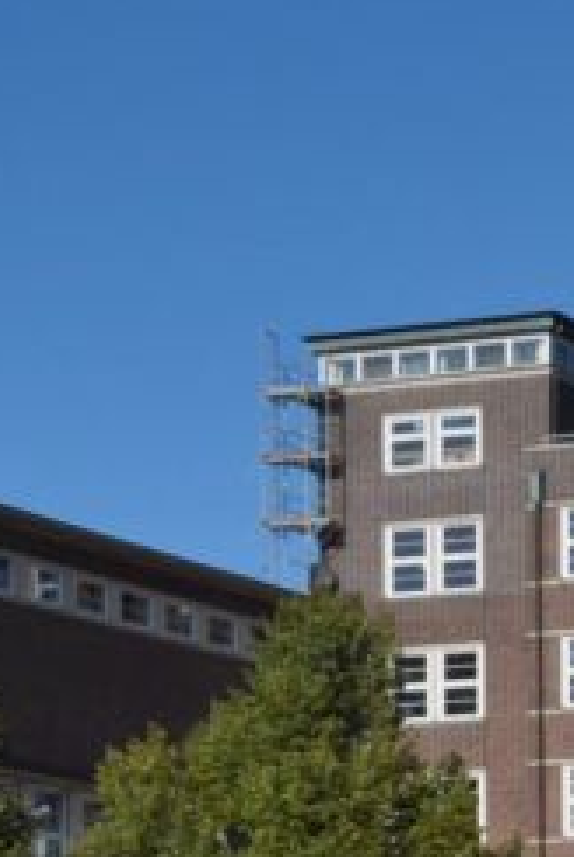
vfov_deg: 13.2
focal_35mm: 150
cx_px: 1264
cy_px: 1116
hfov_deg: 8.5
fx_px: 3577
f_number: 10
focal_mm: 24
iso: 200
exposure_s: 1/400
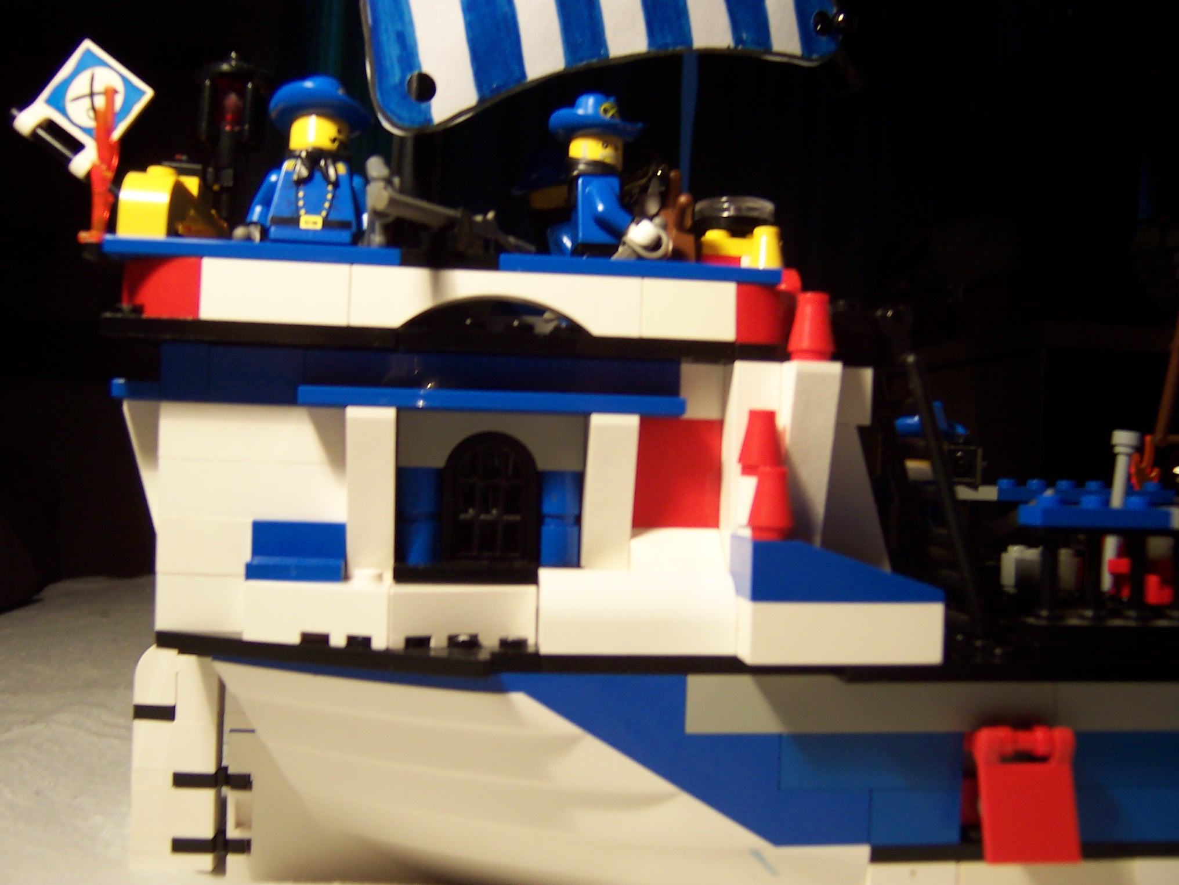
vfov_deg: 39.7
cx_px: 590
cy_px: 442
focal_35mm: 36
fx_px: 1226
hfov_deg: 51.4
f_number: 2.8
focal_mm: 5.6
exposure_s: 1/45
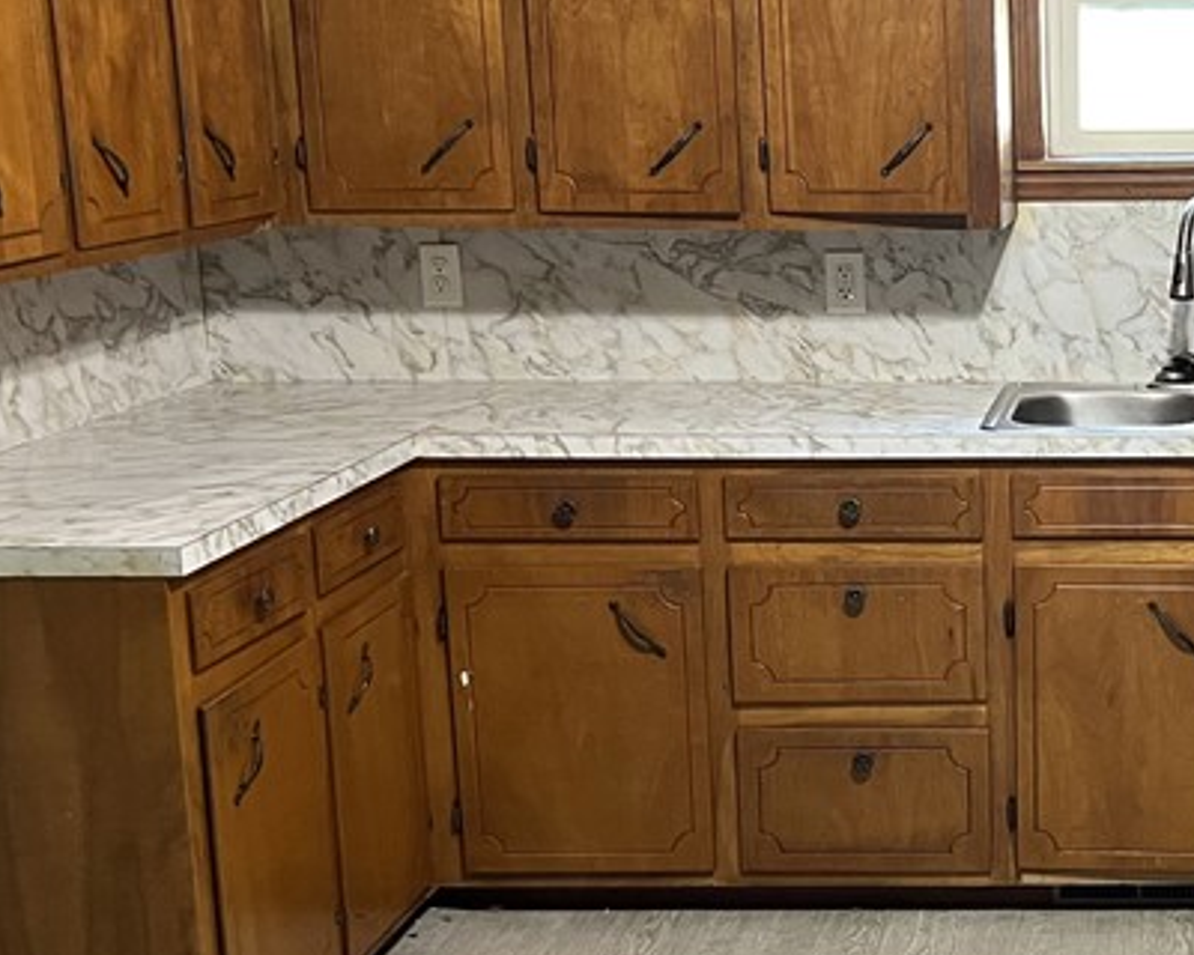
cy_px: 522
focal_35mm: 65
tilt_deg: -12.2
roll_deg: +1.0
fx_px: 2297
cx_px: 1143
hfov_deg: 27.7
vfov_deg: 23.5
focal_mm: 5.7
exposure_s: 1/60
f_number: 1.5
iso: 400
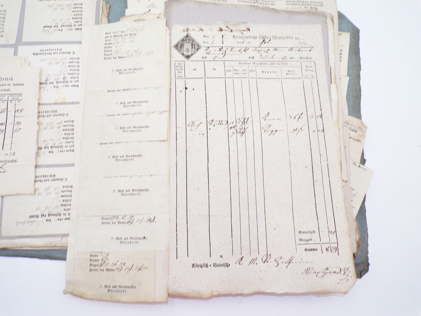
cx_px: 210
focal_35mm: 24
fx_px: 292
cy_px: 158
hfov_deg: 71.6
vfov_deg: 56.8
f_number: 4.4
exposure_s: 1/38
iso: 80
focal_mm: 4.3
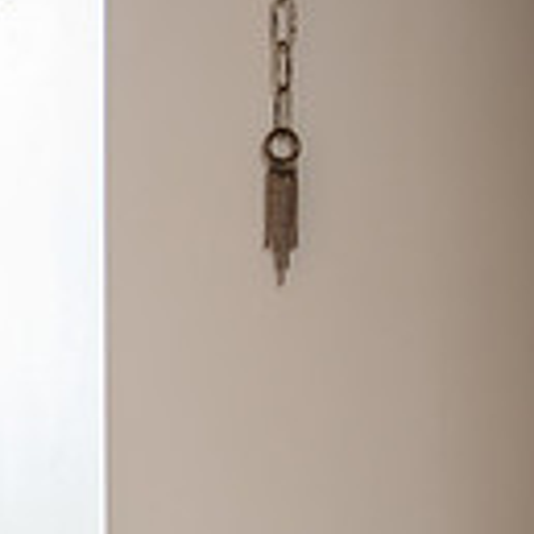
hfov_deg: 7.9
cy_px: 557
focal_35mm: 211
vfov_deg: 8.2
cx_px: -600
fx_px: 3683
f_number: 2.8
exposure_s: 1/160
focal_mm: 55
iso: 640
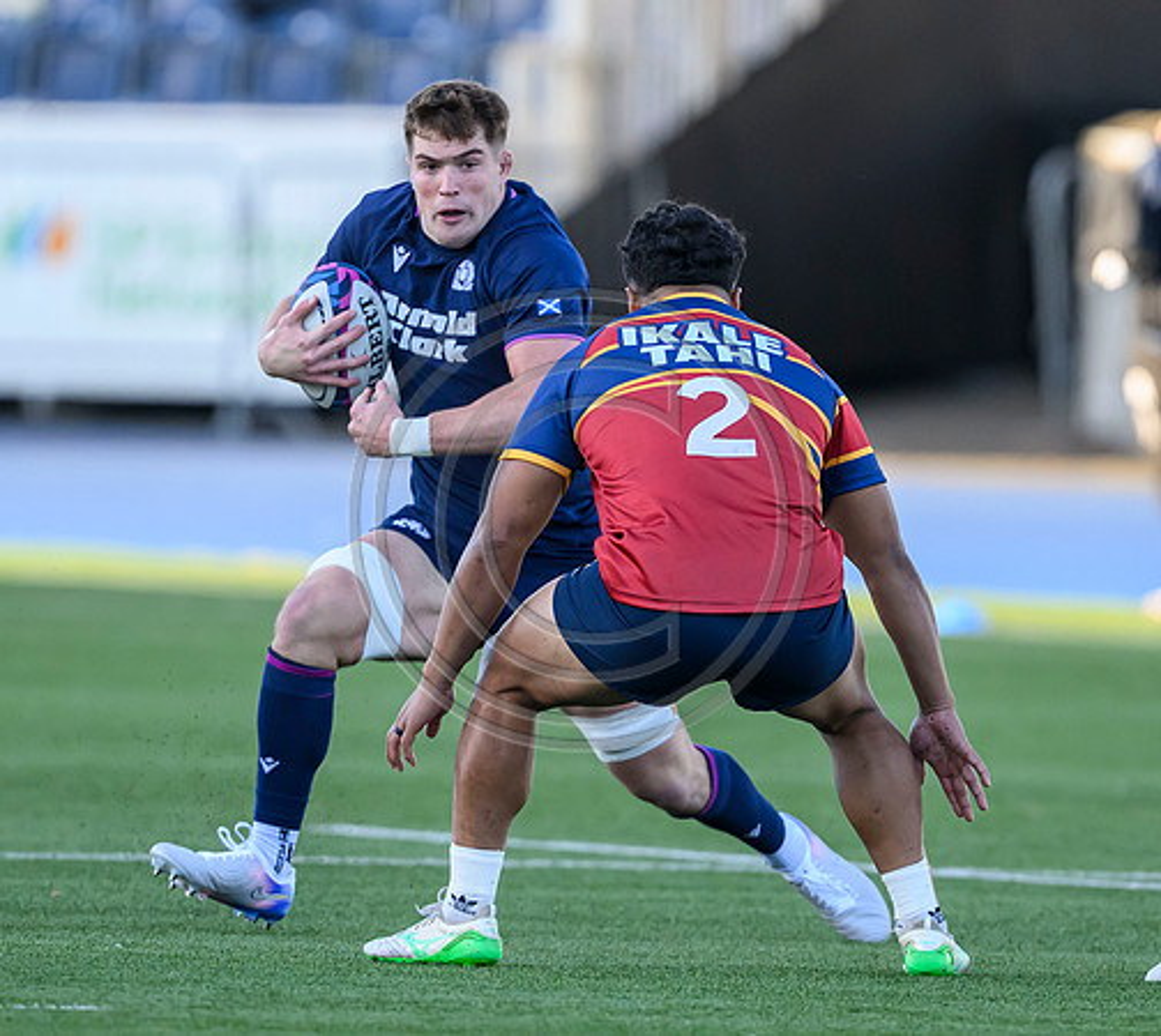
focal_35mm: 942
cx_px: 662
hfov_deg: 2.0
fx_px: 33889
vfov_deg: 1.8
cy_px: 632
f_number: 3.2
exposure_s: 1/2000
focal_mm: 400
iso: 1600
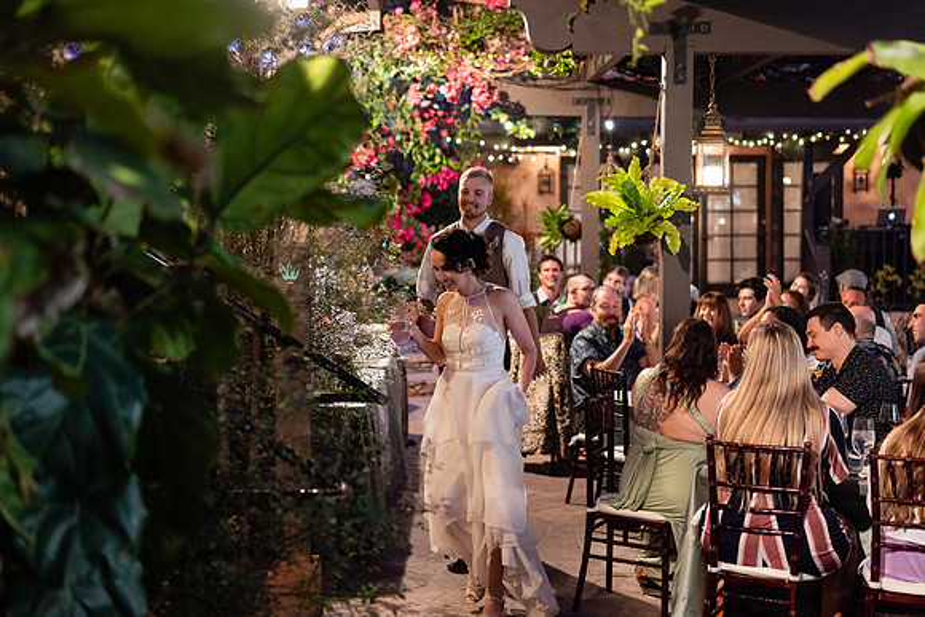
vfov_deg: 24.6
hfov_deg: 36.2
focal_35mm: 55
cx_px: 462
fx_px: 1413
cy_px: 308
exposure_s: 1/125
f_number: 2
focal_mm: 55
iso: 1000
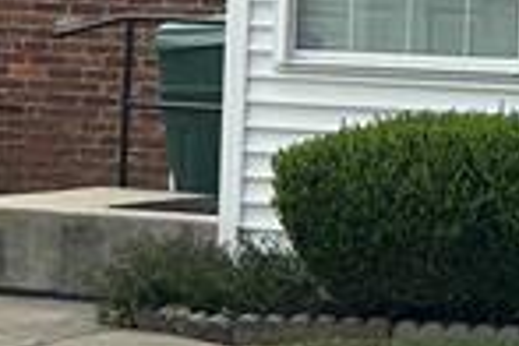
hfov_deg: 10.3
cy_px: -35
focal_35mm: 188
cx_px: 957
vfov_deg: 7.3
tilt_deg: +2.3
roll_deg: -2.8
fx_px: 2710
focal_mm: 5.7
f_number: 1.5
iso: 50
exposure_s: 1/2008
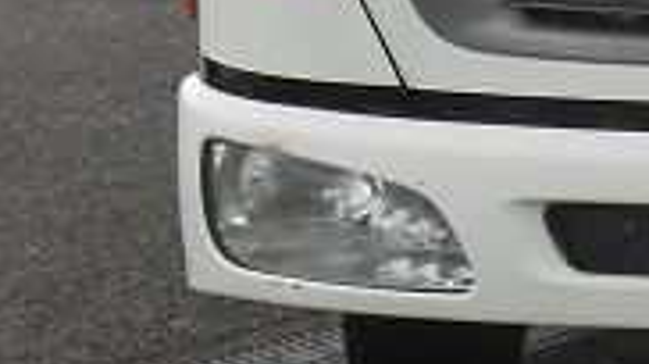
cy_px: -478
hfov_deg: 12.7
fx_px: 2751
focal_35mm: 160
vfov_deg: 7.2
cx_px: 1023
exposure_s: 1/50
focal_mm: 6
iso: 80
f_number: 3.9
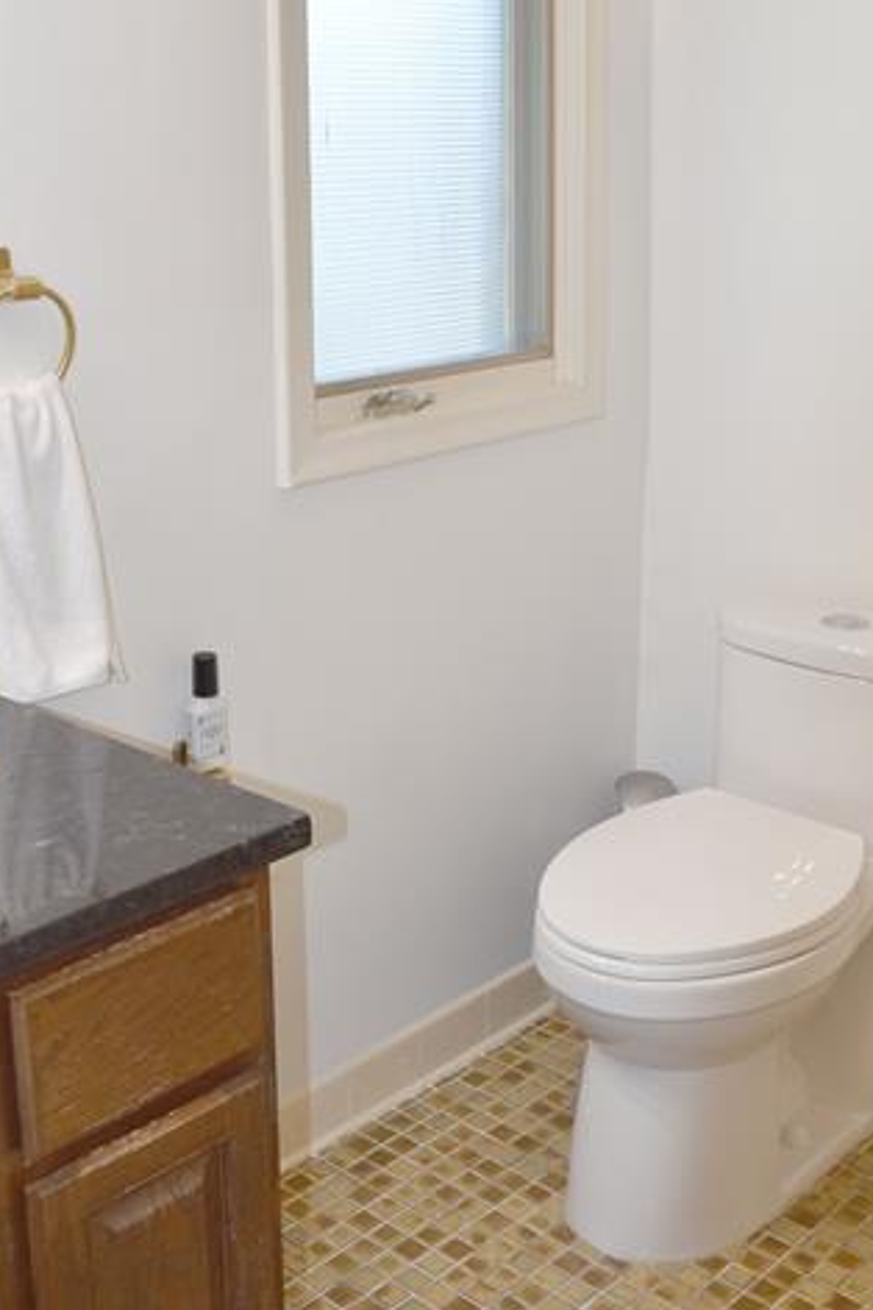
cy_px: 487
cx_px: 281
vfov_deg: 44.1
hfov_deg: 30.3
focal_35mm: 44
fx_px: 1600
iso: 360
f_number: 5.6
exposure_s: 1/125
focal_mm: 18
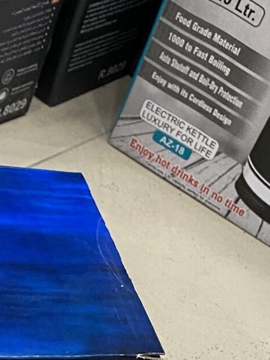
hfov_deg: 13.5
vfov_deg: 16.7
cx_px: -62
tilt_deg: -49.8
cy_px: 550
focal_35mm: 106
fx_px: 1102
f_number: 1.8
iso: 100
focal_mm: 4.25
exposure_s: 1/50
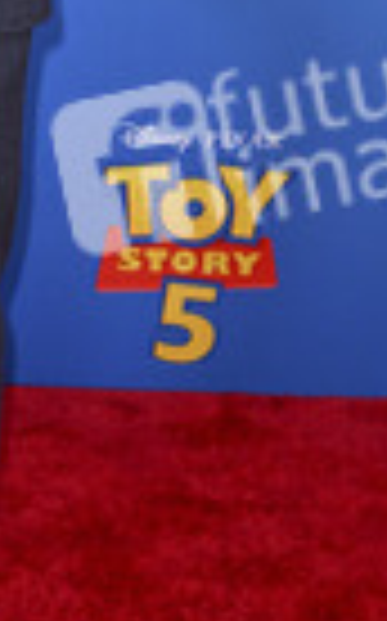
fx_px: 2300
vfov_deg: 15.0
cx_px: -126
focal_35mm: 136
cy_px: -76
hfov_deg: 9.4
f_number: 6.3
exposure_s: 1/250
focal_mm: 46
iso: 1250
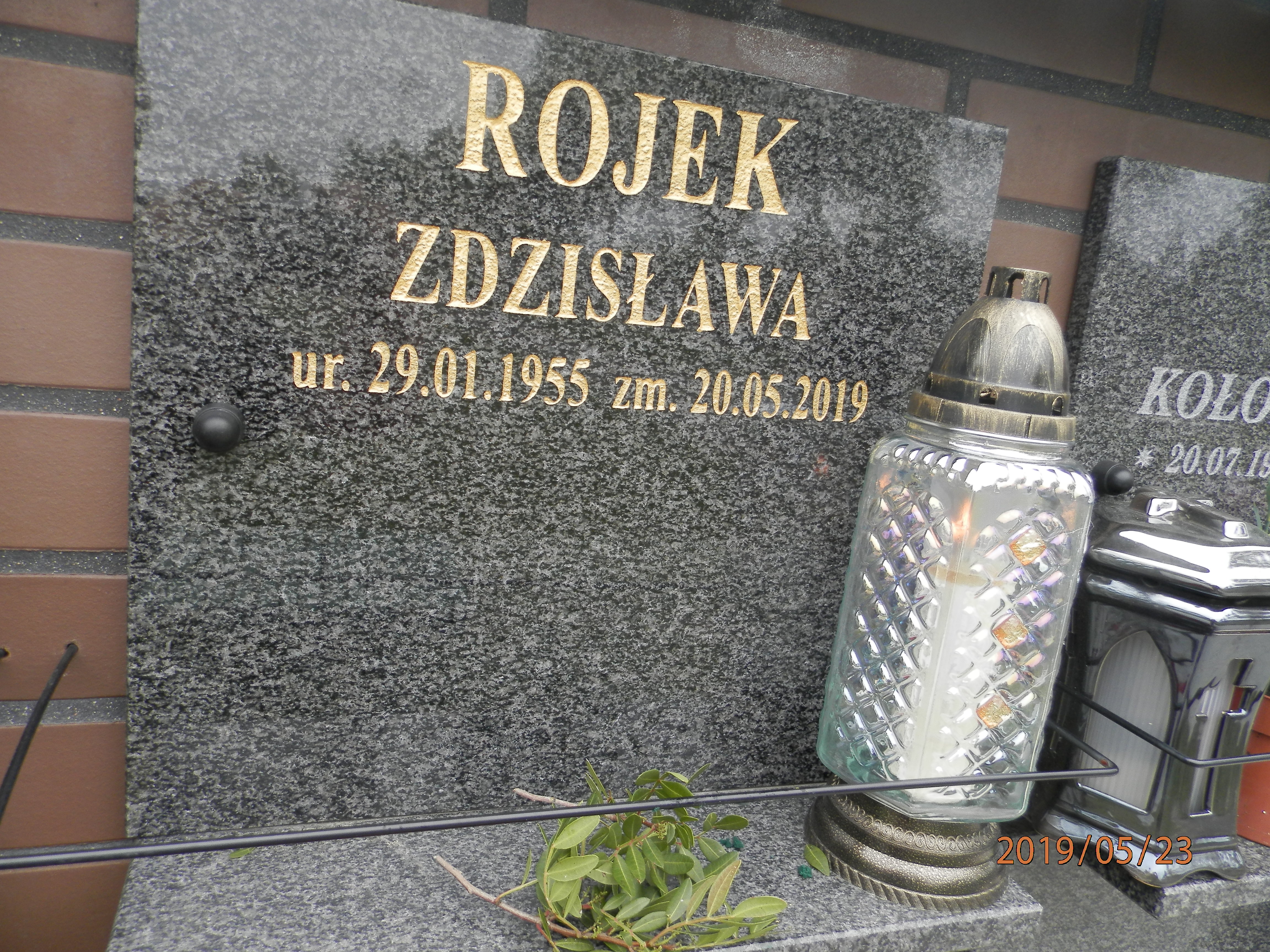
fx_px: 917
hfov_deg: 69.4
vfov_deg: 54.9
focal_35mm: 25
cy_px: 476
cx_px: 635
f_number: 3.1
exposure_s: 1/160
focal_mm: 4.5
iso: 80
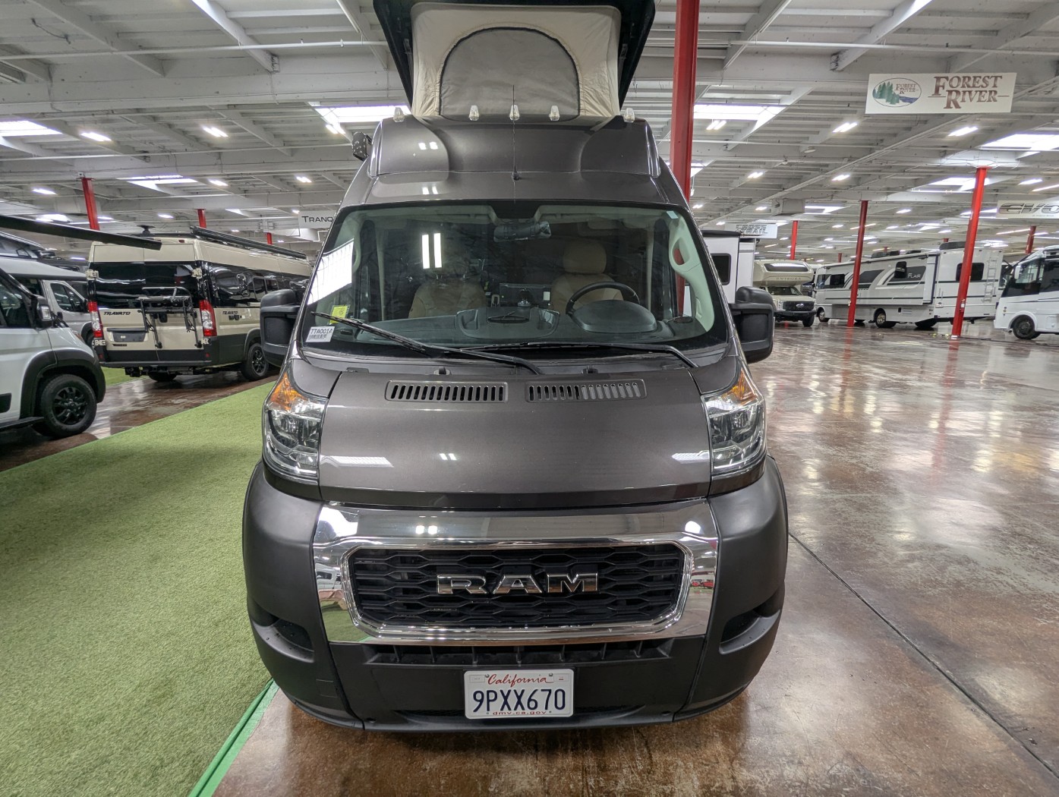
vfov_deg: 78.2
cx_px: 530
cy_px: 398
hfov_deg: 94.4
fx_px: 490
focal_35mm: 16
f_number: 2.2
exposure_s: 1/71.1
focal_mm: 2.35
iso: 63
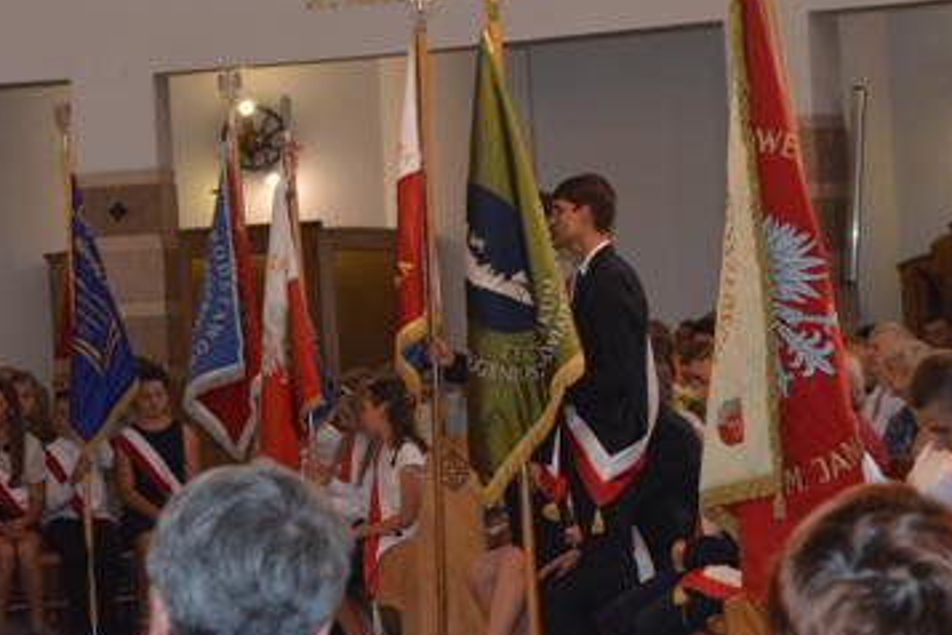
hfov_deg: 13.9
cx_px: 512
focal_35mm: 148
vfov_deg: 9.3
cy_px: 113
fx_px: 3911
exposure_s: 1/60
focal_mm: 55
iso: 800
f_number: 5.6
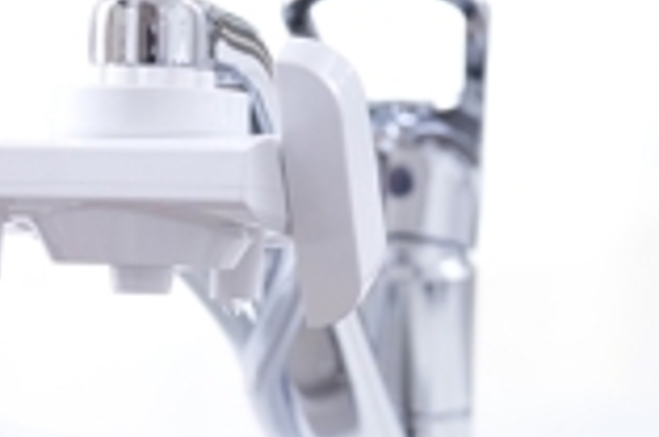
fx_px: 3727
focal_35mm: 204
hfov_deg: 9.9
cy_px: 777
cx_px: -206
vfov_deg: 6.6
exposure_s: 1/125
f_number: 3.2
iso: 1000
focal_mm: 50
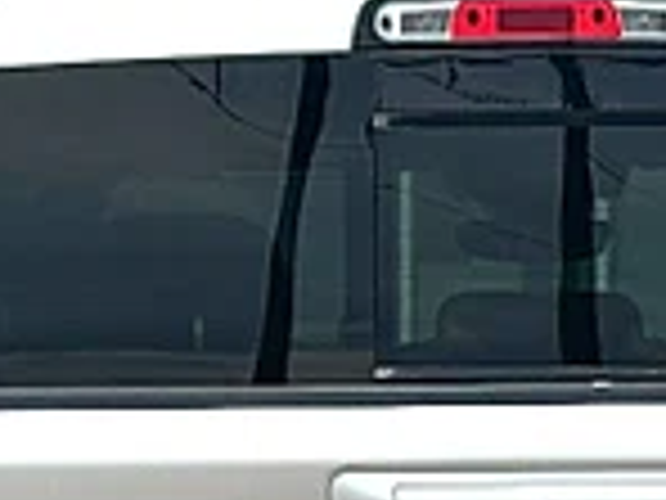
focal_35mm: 227
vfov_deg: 6.4
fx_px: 4367
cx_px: 558
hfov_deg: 8.7
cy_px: 957
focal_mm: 6.86
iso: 64
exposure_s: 1/2469
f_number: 1.78
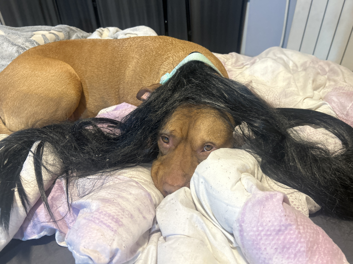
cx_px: 176
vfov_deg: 53.1
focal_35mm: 26
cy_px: 132
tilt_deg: -34.0
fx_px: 265
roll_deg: +3.4
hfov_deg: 67.3
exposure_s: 1/50
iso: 250
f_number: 1.5
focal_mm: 5.7
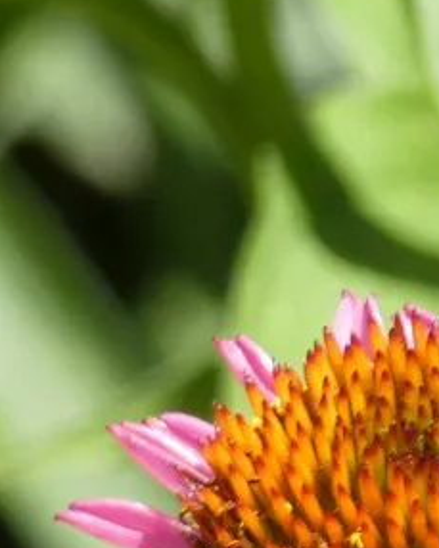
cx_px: 489
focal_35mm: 515
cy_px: 402
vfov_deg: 3.8
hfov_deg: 3.0
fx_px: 8360
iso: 80
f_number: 5.5
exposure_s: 1/125
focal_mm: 42.3
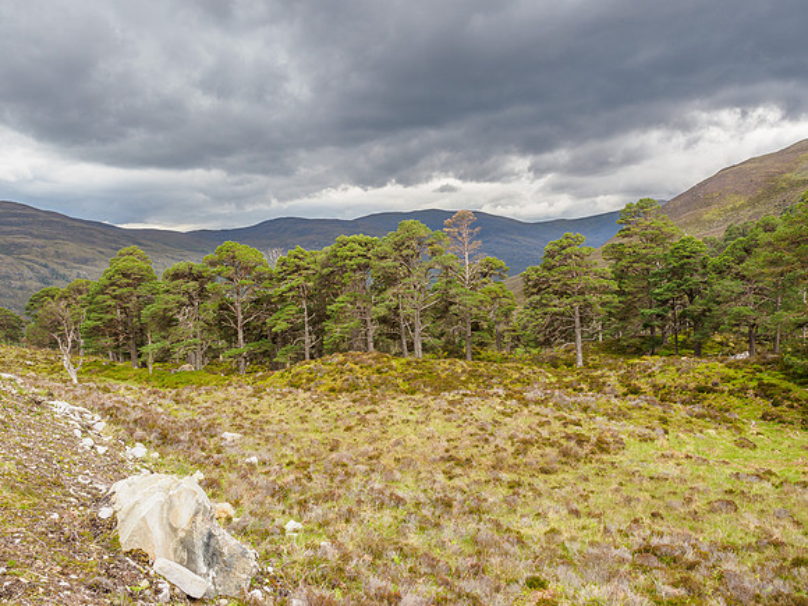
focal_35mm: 29
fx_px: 684
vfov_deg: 47.7
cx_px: 385
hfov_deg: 61.1
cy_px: 317
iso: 200
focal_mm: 14
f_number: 7.1
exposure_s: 1/100
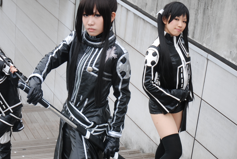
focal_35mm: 91
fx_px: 600
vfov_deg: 15.0
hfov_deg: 22.3
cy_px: 107
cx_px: 102
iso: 100
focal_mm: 38
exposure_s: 1/100
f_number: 4.2
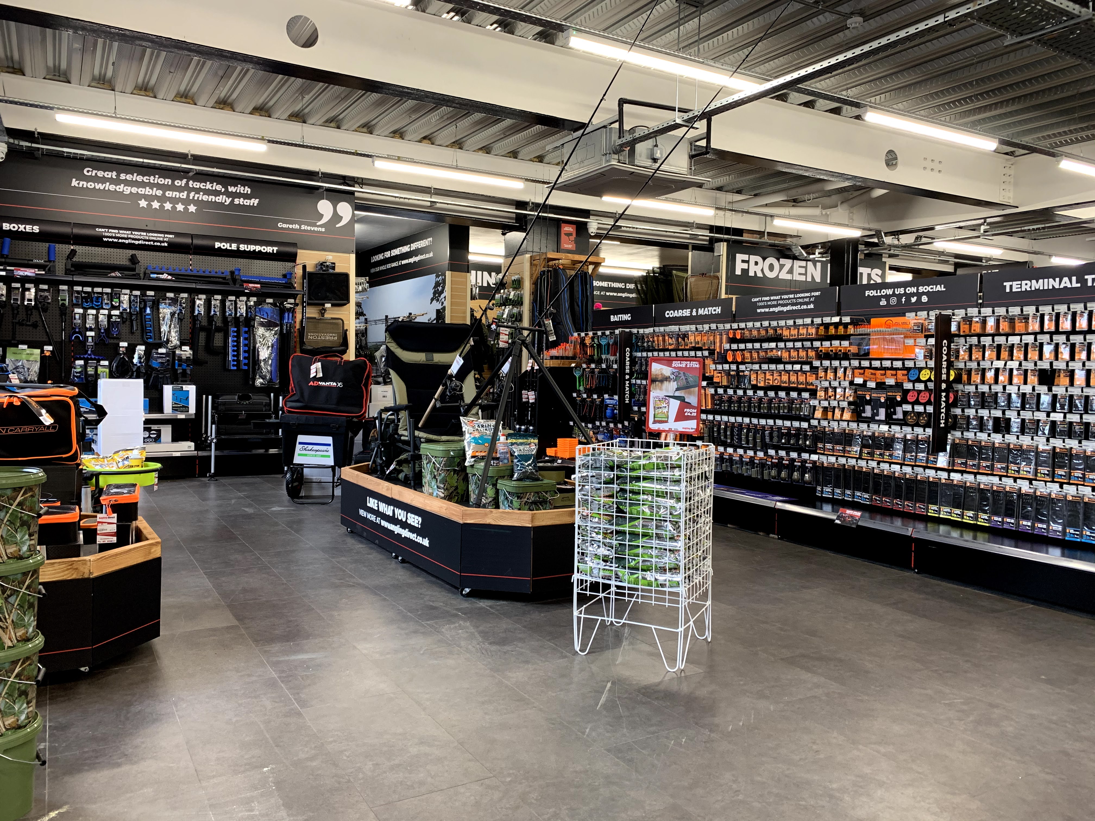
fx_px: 822
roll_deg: -1.5
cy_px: 410
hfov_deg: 67.3
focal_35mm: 26
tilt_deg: -1.7
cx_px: 548
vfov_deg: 53.1
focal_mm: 4.25
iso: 80
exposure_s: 1/50
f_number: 1.8
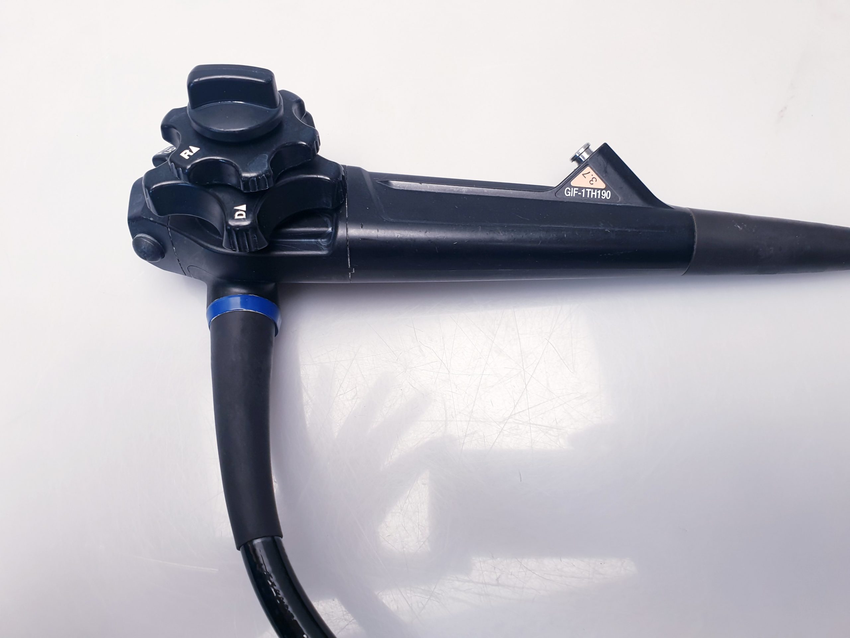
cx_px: 425
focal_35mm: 26
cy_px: 319
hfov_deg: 67.3
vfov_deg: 53.1
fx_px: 638
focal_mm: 4.3
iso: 80
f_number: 2.4
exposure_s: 1/50
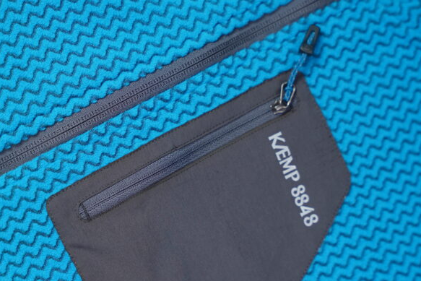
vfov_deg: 11.1
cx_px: 159
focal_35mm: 123
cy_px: 177
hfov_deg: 16.6
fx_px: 1439
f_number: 2.8
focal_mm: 70
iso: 50
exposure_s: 1/250
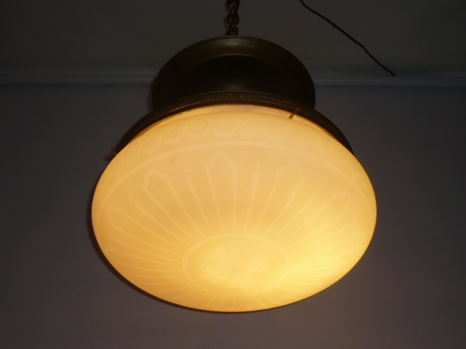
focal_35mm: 55
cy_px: 174
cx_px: 233
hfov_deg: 34.9
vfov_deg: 26.6
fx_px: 740
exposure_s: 1/50
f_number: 3
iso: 100
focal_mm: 6.6
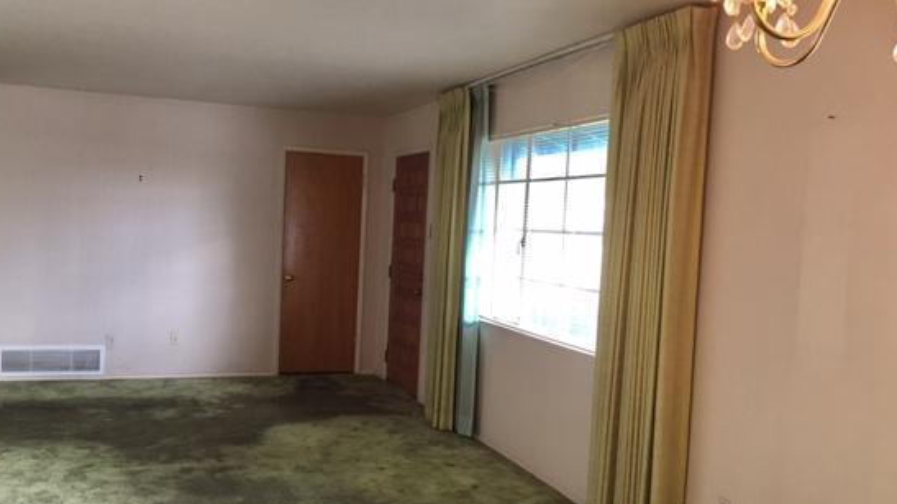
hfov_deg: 54.0
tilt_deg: -3.4
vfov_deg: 31.9
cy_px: 289
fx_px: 880
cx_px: 428
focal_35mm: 37
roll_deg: -2.4
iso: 50
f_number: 2.2
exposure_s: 1/15
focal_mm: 4.15
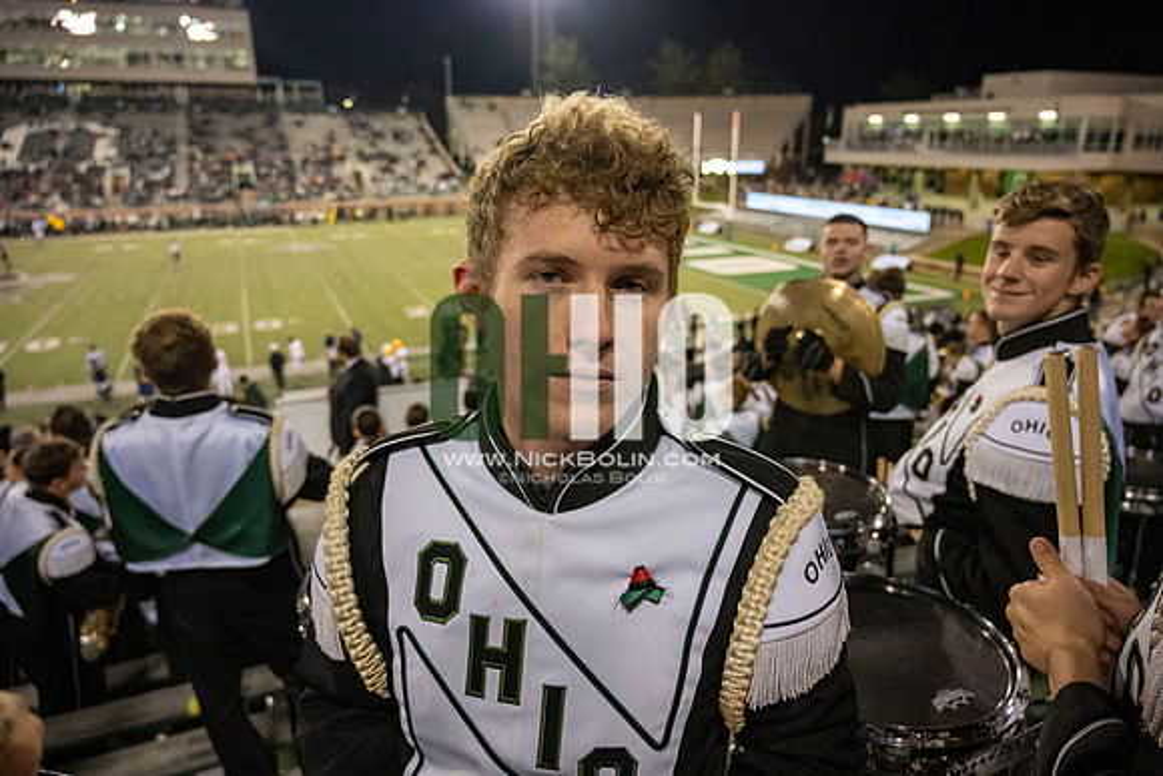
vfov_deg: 53.2
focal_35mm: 24
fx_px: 775
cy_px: 388
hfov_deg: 73.7
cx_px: 582
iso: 3200
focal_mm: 24
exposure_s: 1/500
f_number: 4
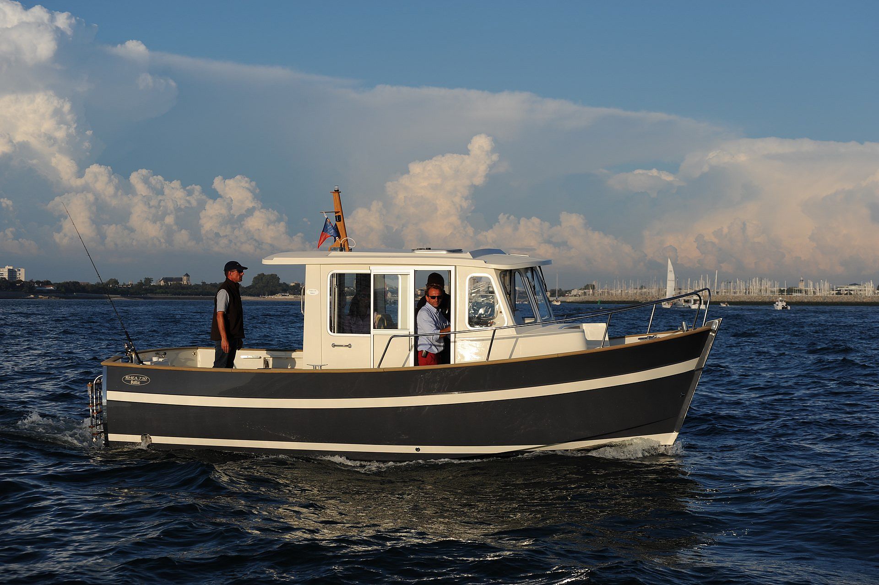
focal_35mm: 70
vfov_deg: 19.4
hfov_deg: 28.9
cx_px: 440
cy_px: 292
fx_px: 1708
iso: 200
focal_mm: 70
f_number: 5.6
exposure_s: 1/1250
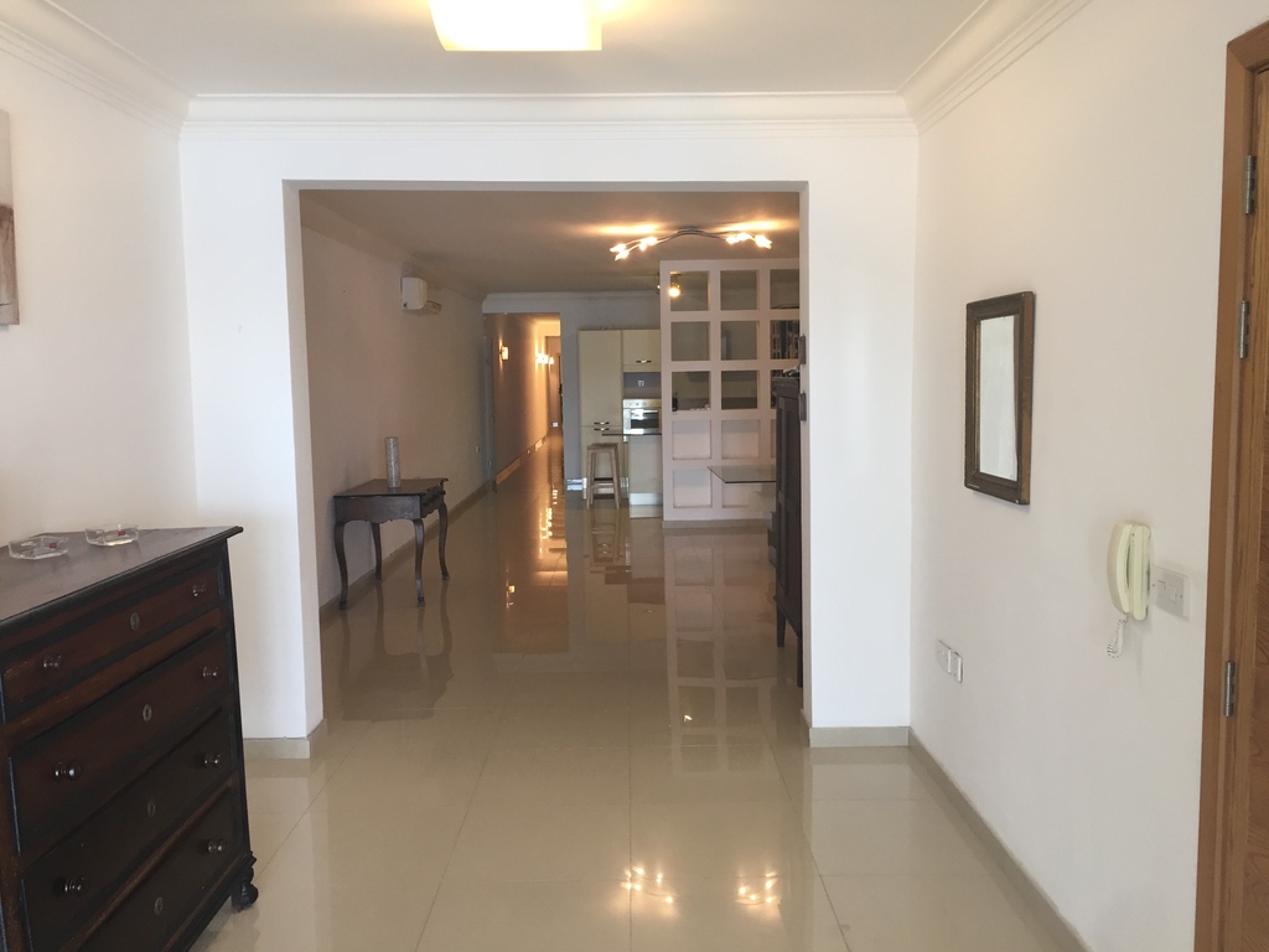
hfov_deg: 61.7
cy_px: 476
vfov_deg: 48.2
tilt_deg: -4.8
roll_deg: -0.9
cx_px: 634
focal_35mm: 29
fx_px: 1063
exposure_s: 1/33
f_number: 2.2
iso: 50
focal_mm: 4.15
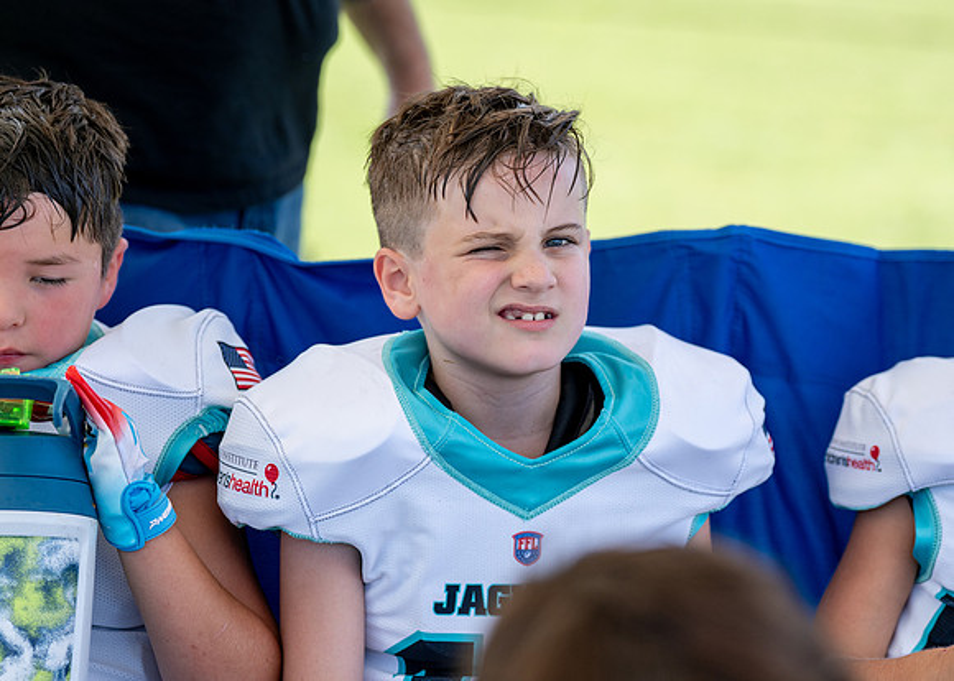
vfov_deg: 10.9
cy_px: 287
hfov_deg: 15.3
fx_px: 3552
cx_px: 515
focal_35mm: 131
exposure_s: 1/1000
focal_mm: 107
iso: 160
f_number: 2.8
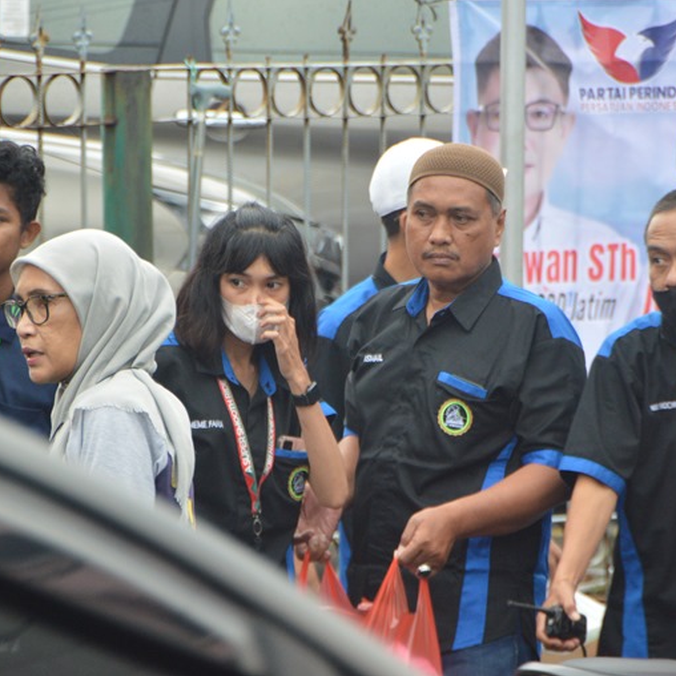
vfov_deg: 4.6
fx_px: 8506
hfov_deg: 4.6
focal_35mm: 385
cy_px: 337
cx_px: 371
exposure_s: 1/125
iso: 1250
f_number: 5.6
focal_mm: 200
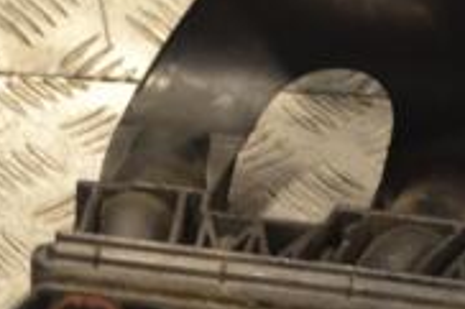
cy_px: 92
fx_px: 2555
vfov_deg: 6.9
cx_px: 544
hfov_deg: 10.2
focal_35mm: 198
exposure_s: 1/60
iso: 450
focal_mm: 40
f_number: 5.3
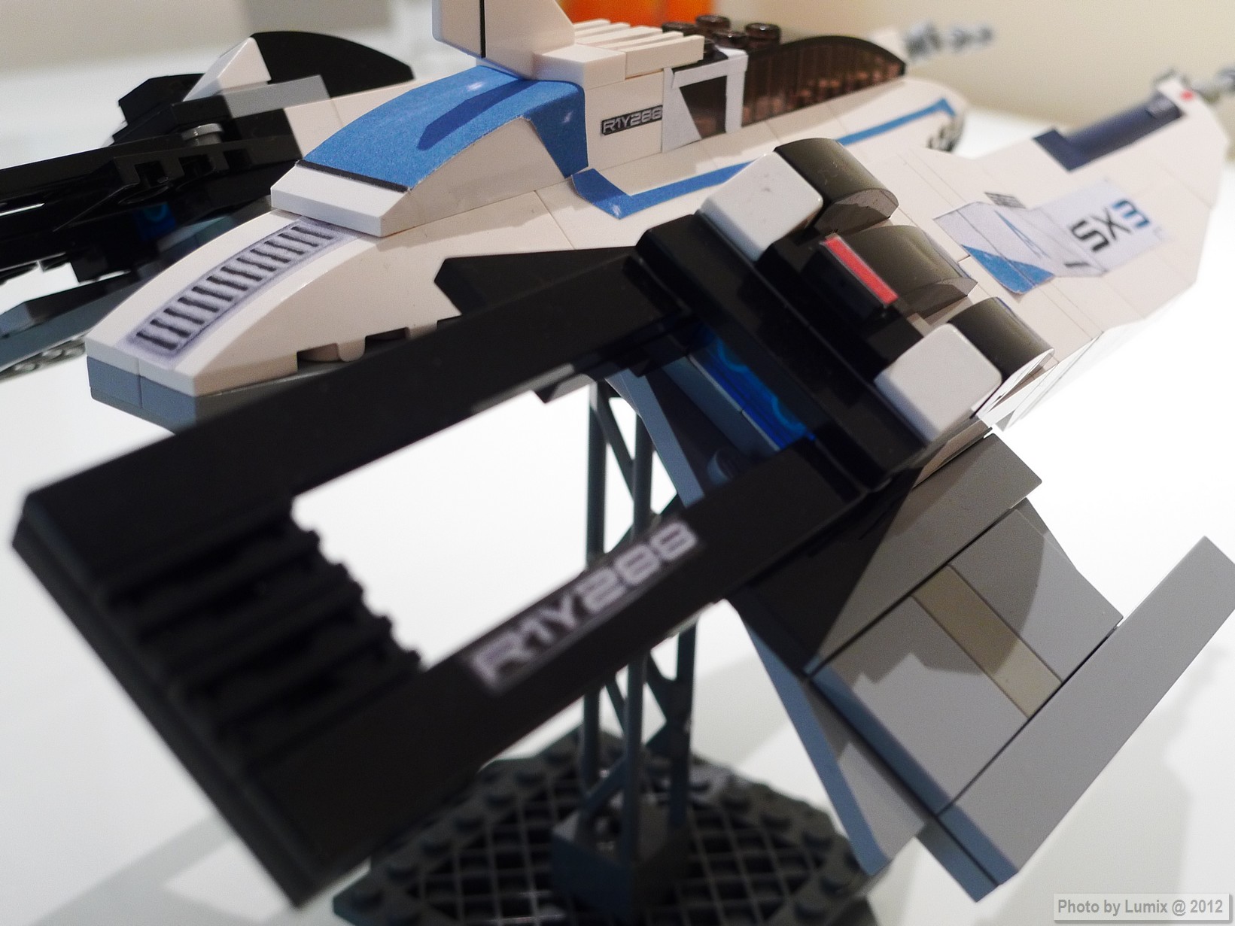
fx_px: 1570
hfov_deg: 42.9
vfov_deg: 32.9
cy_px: 463
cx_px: 618
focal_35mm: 44
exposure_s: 1/20
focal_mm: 9.3
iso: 200
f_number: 3.5
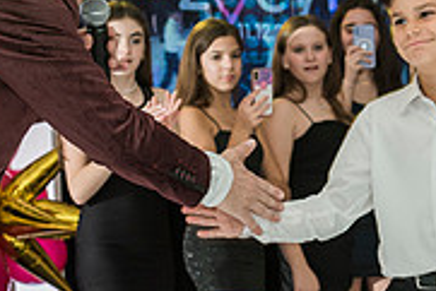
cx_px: 412
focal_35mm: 160
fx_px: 1939
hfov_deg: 12.7
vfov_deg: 8.6
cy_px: 242
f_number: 4
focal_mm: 50
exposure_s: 1/100
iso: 1000
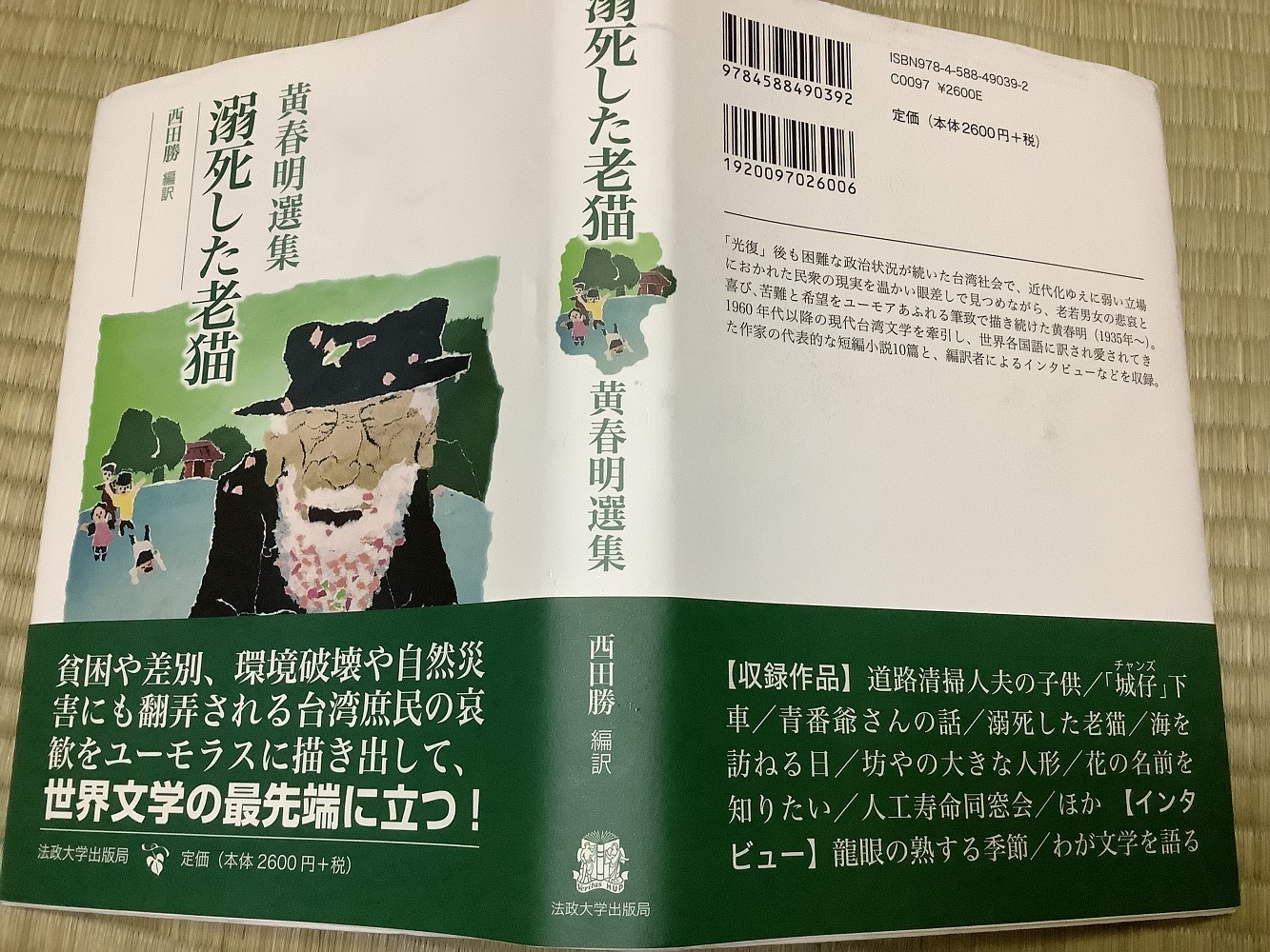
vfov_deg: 45.4
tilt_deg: -74.2
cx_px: 635
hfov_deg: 58.3
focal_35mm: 31
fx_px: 1137
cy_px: 476
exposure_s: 1/50
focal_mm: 3.3
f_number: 2.4
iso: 320
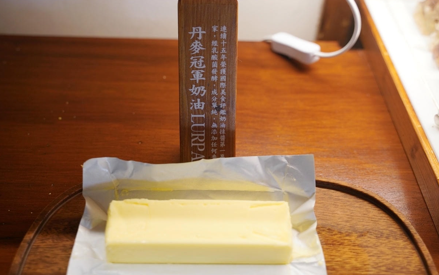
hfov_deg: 49.3
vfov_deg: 32.0
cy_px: 131
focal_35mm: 40
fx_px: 479
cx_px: 220
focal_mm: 39
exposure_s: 1/60
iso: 800
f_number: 4
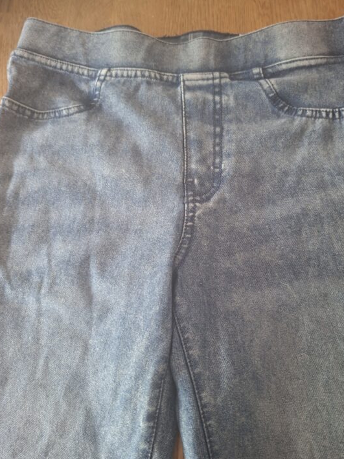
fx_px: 345
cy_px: 255
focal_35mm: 26
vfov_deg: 67.1
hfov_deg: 53.0
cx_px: 190
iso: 800
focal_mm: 5.54
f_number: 1.8
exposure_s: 1/25
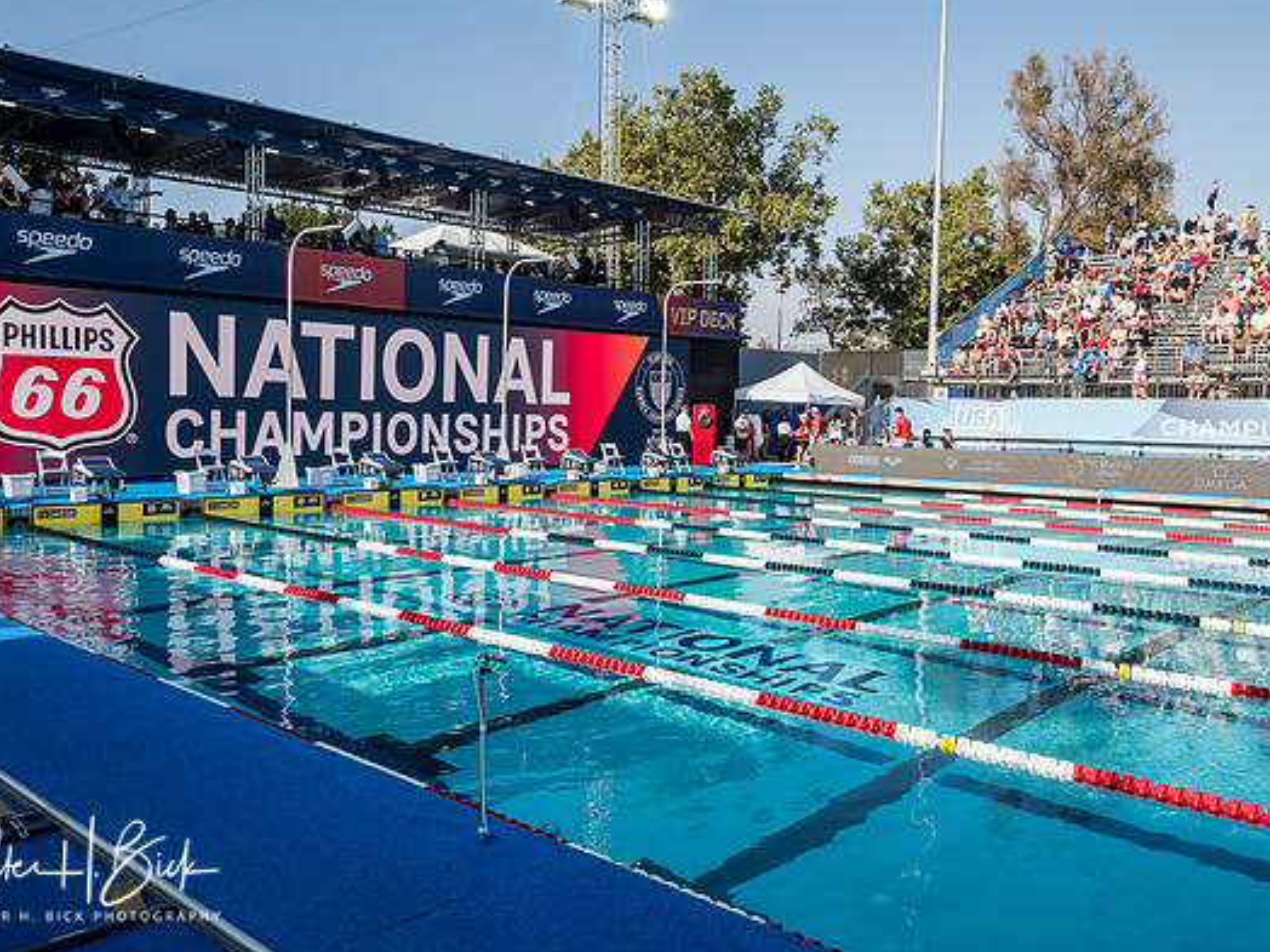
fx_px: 1137
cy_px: 474
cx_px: 577
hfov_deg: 58.3
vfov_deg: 45.4
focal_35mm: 31
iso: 500
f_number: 7.1
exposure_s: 1/1000
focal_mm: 14
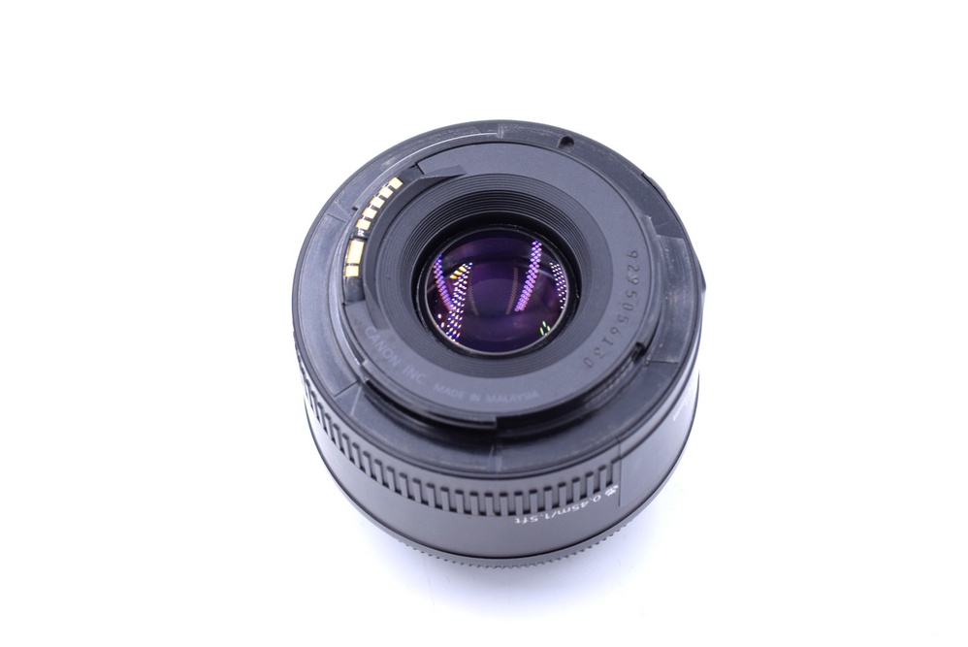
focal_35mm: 82
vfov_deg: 16.6
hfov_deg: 24.6
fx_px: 2220
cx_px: 484
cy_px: 324
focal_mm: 55
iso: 400
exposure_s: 1/125
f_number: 7.1
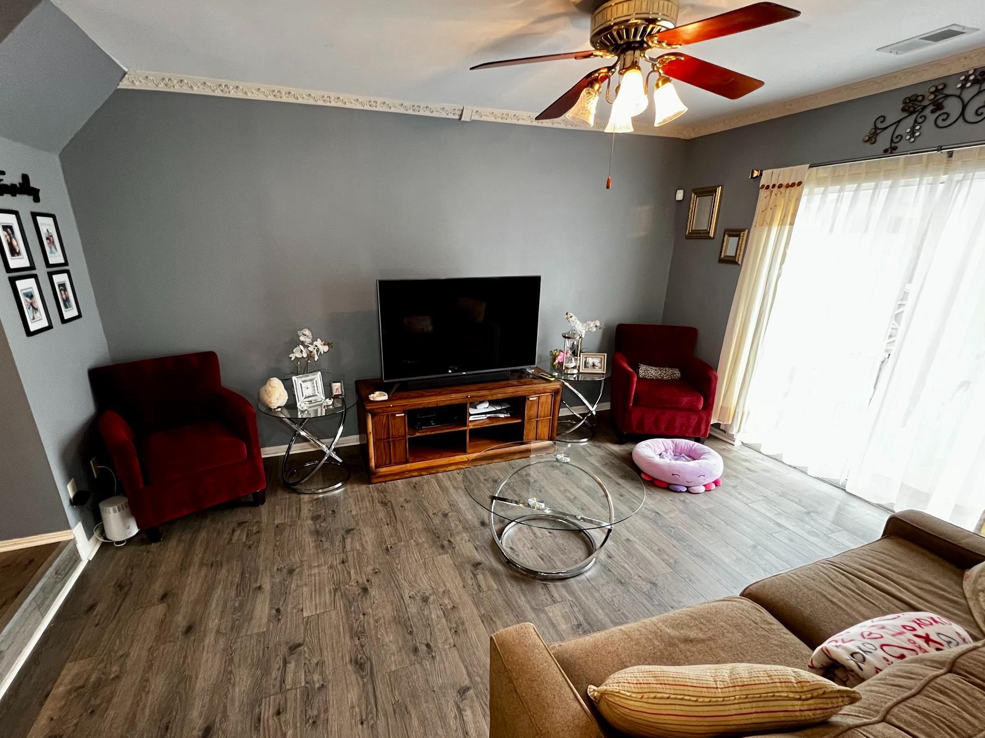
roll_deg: -0.4
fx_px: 427
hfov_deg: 98.1
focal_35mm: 15
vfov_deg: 81.6
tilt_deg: -20.5
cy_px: 396
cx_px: 465
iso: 400
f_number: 1.8
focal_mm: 1.57
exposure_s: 1/60
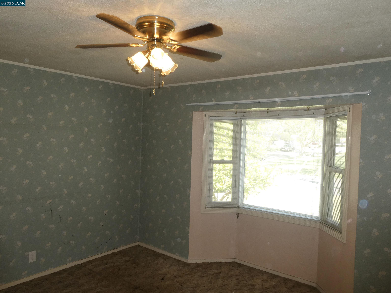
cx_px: 196
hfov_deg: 71.6
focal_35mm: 24
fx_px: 271
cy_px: 146
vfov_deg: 56.8
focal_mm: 4.3
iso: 125
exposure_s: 1/60
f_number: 3.3
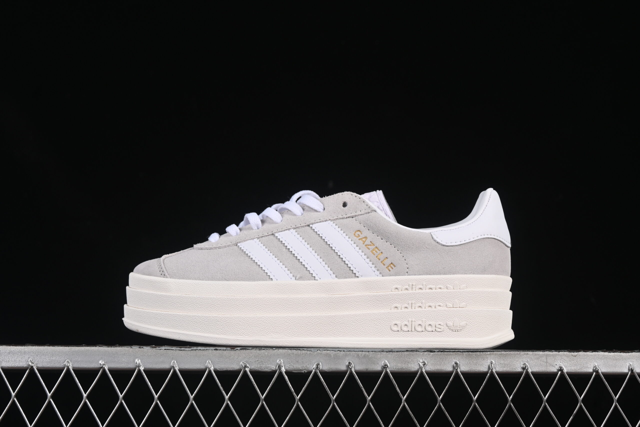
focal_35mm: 75
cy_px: 214
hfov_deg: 27.0
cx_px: 320
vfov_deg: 18.2
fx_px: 1333
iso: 160
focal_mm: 50
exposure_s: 1/80
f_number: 8
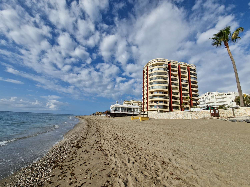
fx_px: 94
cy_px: 94
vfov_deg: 89.9
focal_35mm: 13
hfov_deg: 106.2
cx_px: 125
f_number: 2.2
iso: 50
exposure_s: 1/4192
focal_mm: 2.2
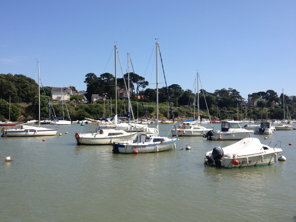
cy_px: 112
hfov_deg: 46.7
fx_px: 342
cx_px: 132
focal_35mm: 40
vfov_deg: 36.0
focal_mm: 4.28
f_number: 2.4
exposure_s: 1/1783
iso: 50
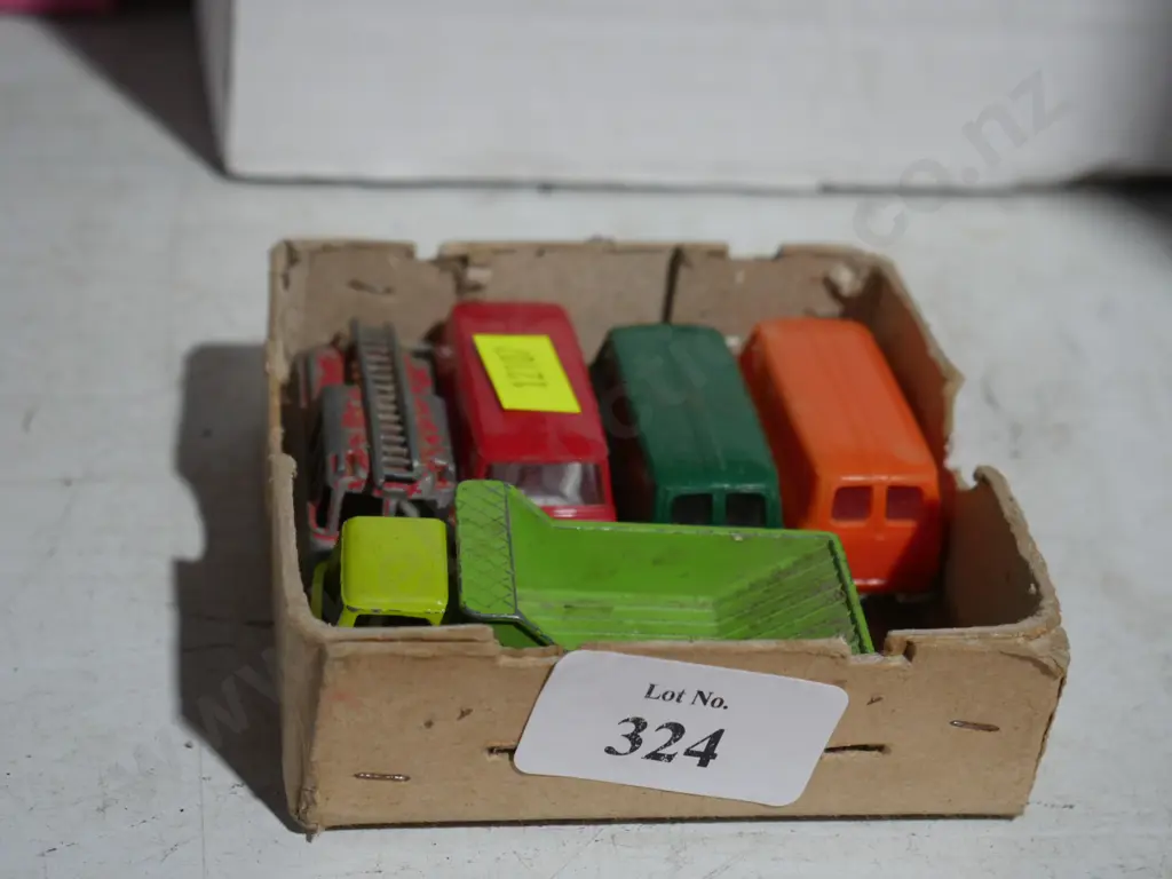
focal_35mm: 70
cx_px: 586
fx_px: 2370
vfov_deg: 21.0
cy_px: 440
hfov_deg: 27.8
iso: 500
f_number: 5.5
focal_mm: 35
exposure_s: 1/80
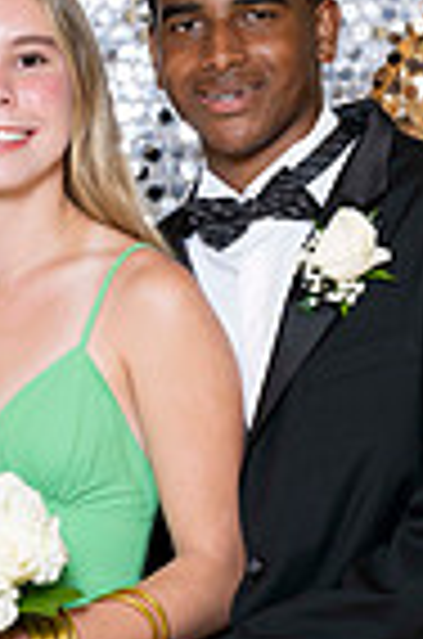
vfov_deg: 6.5
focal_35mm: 318
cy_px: 454
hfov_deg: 4.3
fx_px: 5632
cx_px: 189
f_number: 5.6
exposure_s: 1/200
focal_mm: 100
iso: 250
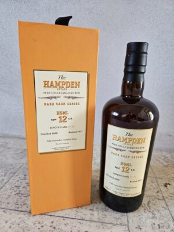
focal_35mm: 23
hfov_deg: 58.9
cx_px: 87
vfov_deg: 73.9
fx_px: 154
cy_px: 116
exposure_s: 1/100
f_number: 1.8
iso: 250
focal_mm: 5.4
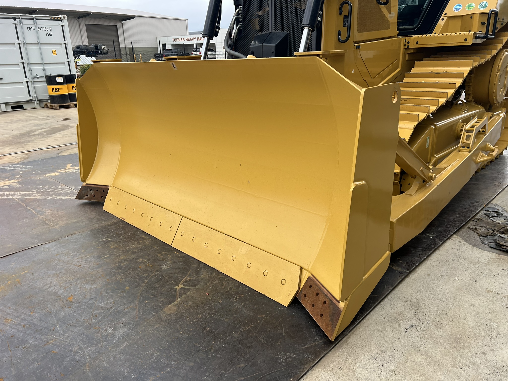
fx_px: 382
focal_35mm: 26
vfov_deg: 53.1
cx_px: 254
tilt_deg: -17.2
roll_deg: -1.6
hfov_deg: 67.3
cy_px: 190
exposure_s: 1/1238
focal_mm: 5.7
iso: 50
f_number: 1.5
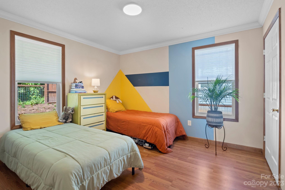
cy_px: 95
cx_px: 142
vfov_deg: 70.4
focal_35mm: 17
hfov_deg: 93.3
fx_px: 135
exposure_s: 1/3
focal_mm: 17
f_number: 8
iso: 320
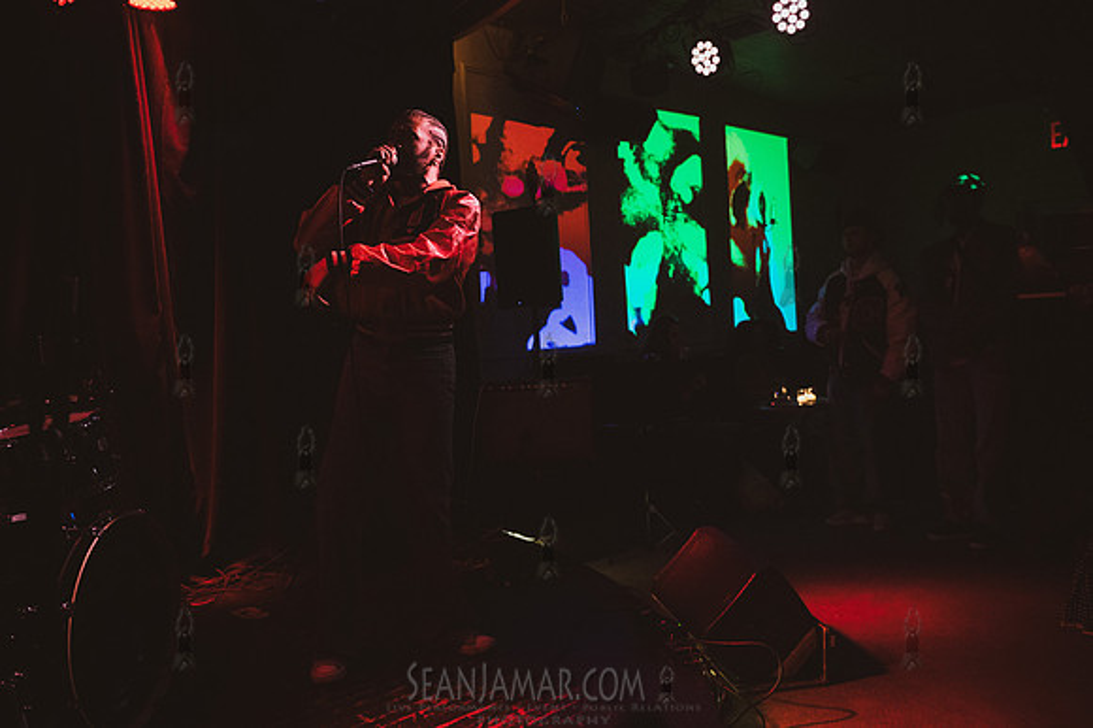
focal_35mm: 29
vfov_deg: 44.9
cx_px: 546
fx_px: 880
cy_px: 364
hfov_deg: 63.7
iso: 12800
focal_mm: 29
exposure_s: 1/320
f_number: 3.5
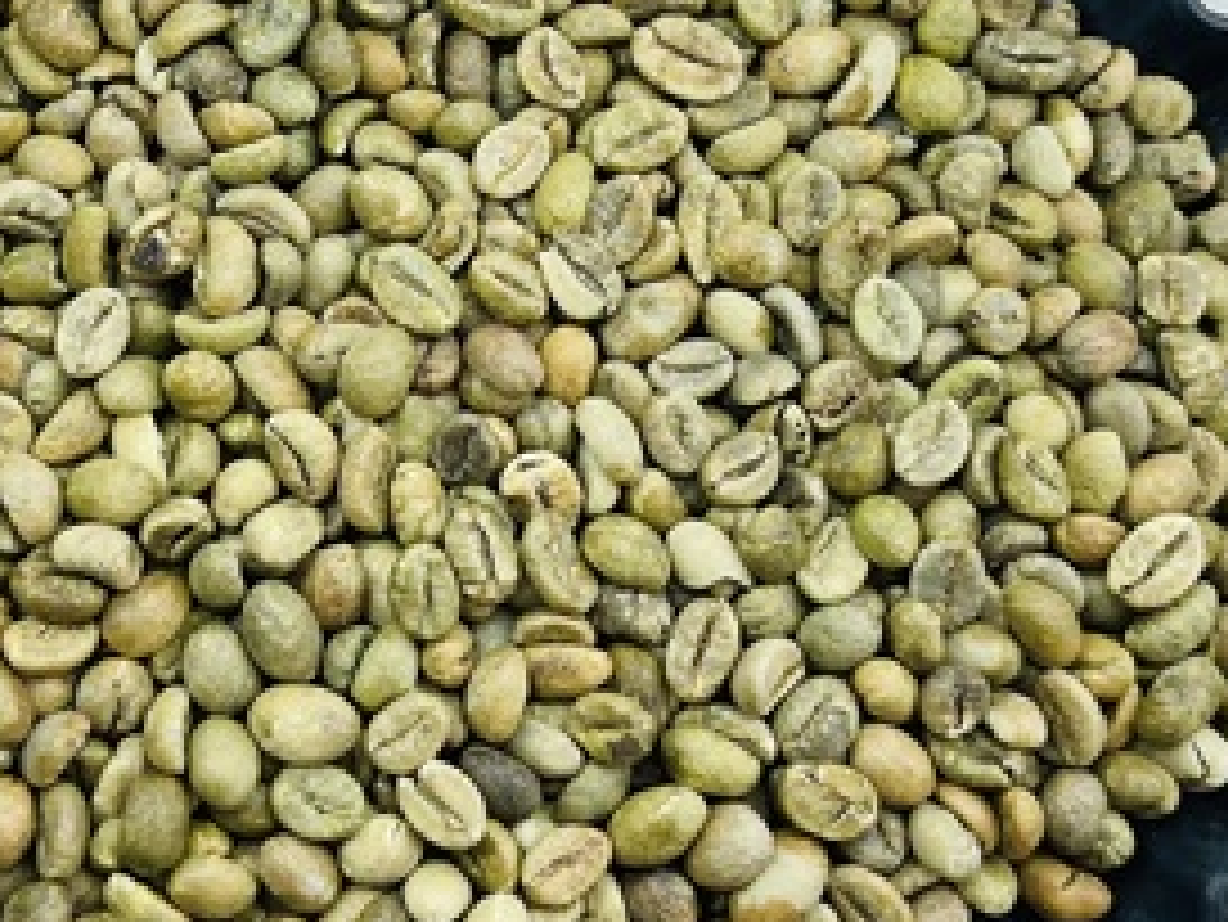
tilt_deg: -79.8
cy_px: 292
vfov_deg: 26.4
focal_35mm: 55
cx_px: 387
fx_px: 1952
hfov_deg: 34.5
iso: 32
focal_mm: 5.1
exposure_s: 1/1098
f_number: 1.6
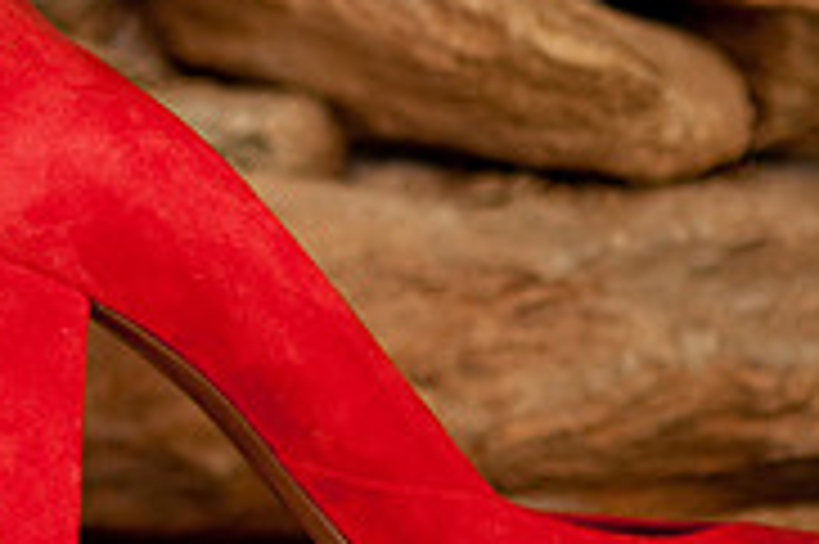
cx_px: -126
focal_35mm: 271
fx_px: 6160
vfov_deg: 5.1
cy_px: 153
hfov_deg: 7.6
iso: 200
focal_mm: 85
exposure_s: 1/125
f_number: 1.8
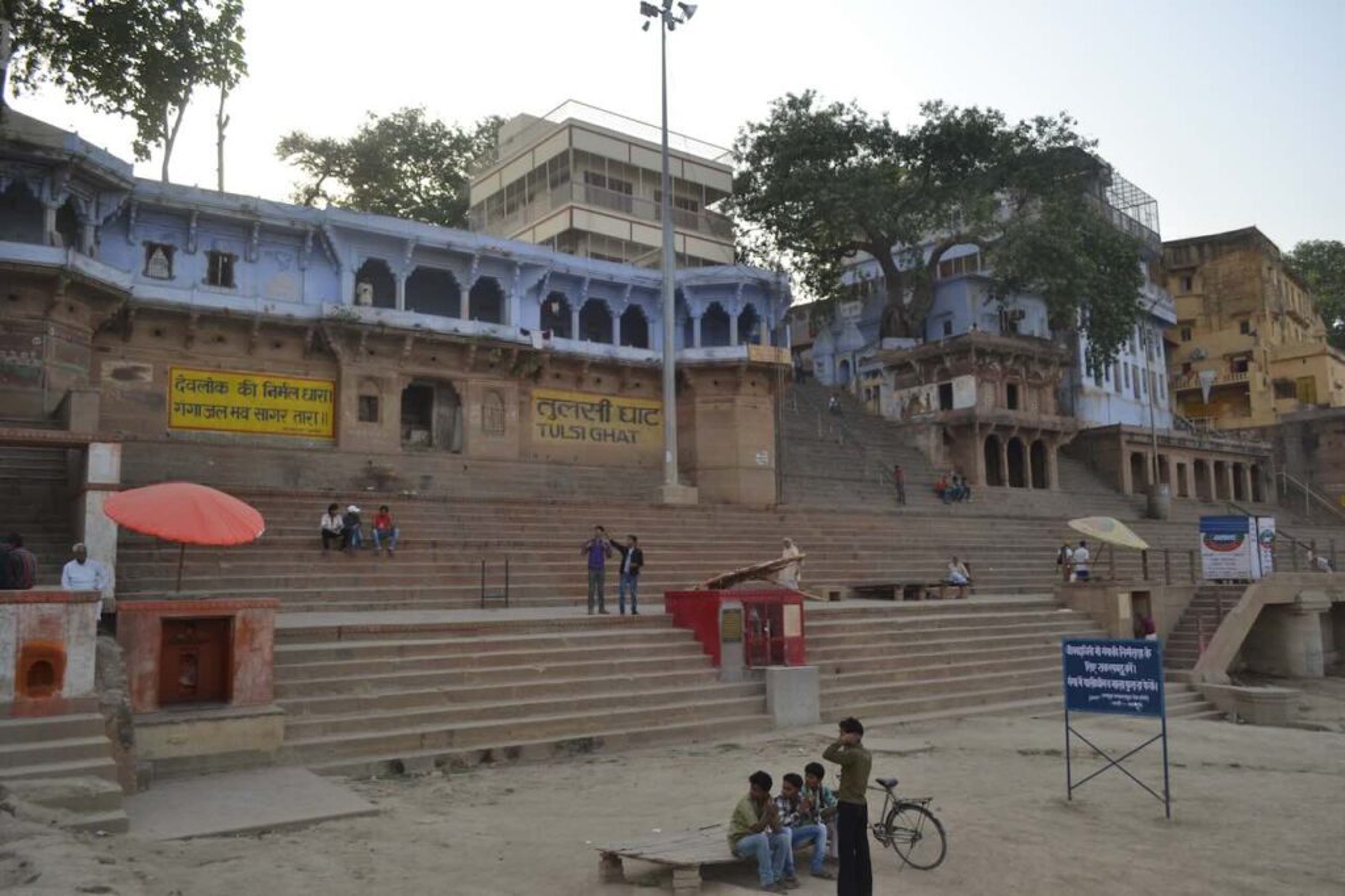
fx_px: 1008
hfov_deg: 67.4
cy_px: 448
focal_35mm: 27
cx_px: 672
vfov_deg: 47.9
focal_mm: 18
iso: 100
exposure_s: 1/200
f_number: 5
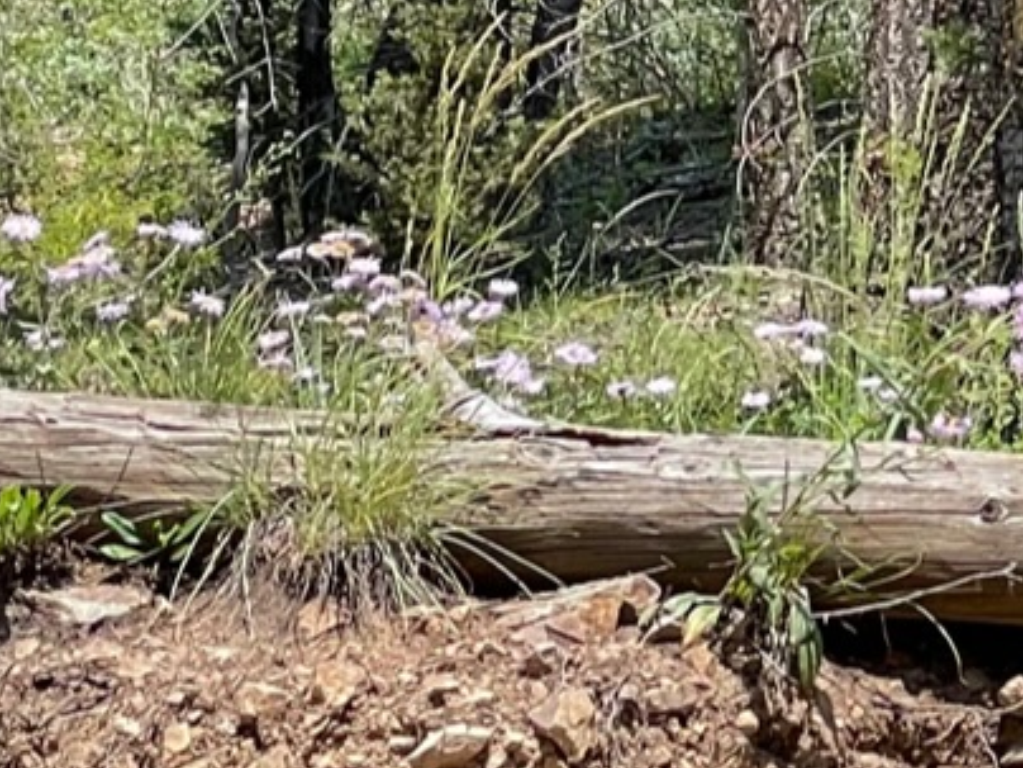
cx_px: 2503
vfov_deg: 5.6
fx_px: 7802
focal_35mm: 264
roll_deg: +0.6
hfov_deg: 7.0
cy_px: -205
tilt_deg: +14.4
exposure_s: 1/564
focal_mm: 6
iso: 25
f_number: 2
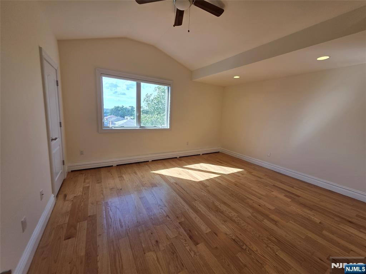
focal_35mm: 13
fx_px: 137
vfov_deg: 89.9
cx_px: 183
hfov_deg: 106.2
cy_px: 137
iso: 40
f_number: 1.9
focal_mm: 2.2
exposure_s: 1/292
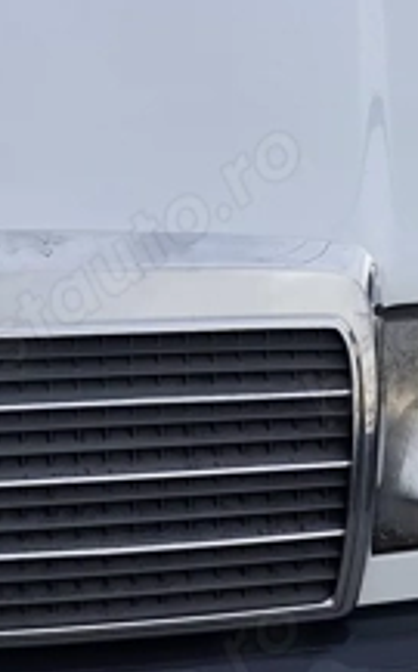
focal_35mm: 90
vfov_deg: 21.7
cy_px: -90
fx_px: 1646
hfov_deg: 14.1
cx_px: -65
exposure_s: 1/252
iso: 50
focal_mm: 6.19
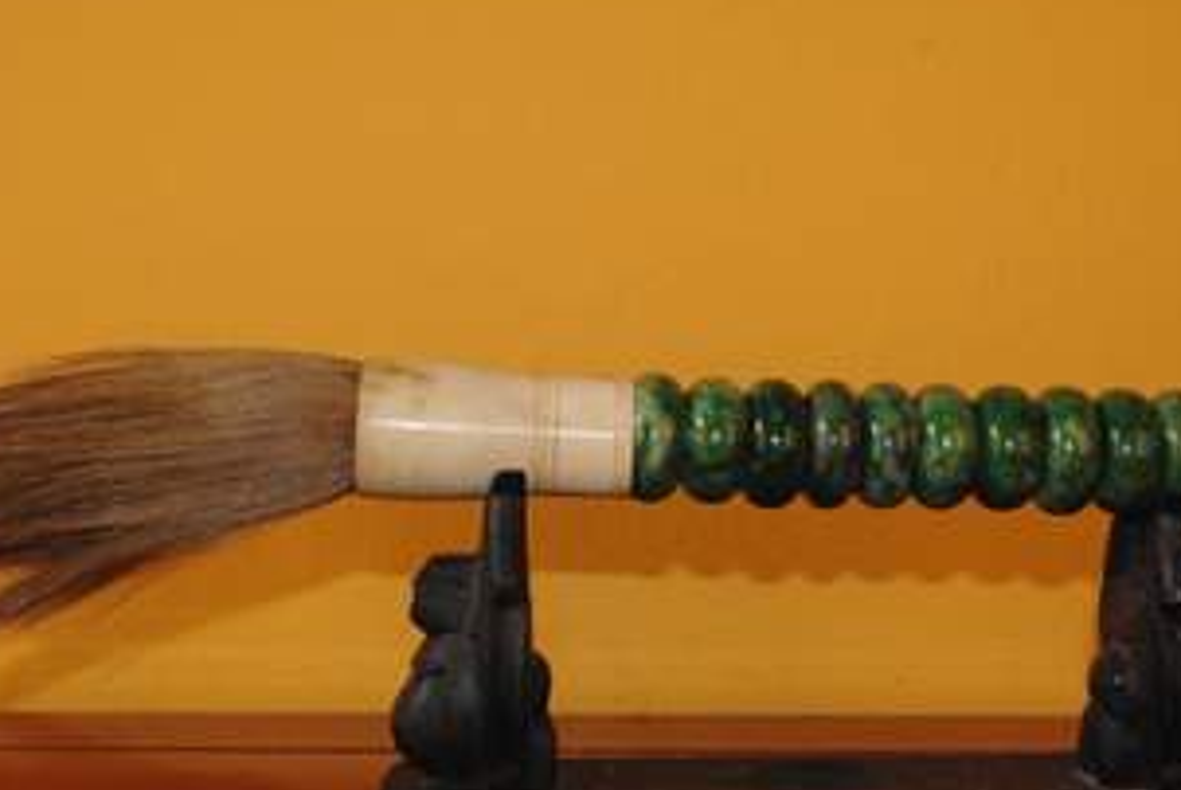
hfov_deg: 30.9
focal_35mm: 65
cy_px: 407
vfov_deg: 21.0
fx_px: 2134
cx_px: 614
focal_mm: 32.5
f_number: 8
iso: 1600
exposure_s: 1/45
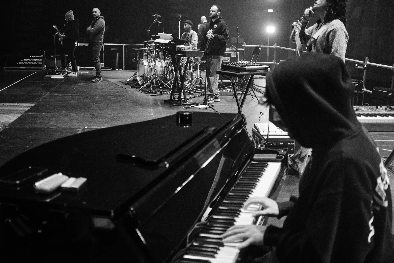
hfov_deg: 47.4
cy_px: 132
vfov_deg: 32.6
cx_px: 197
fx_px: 449
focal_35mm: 41
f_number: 2.8
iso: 2000
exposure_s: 1/320
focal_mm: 27
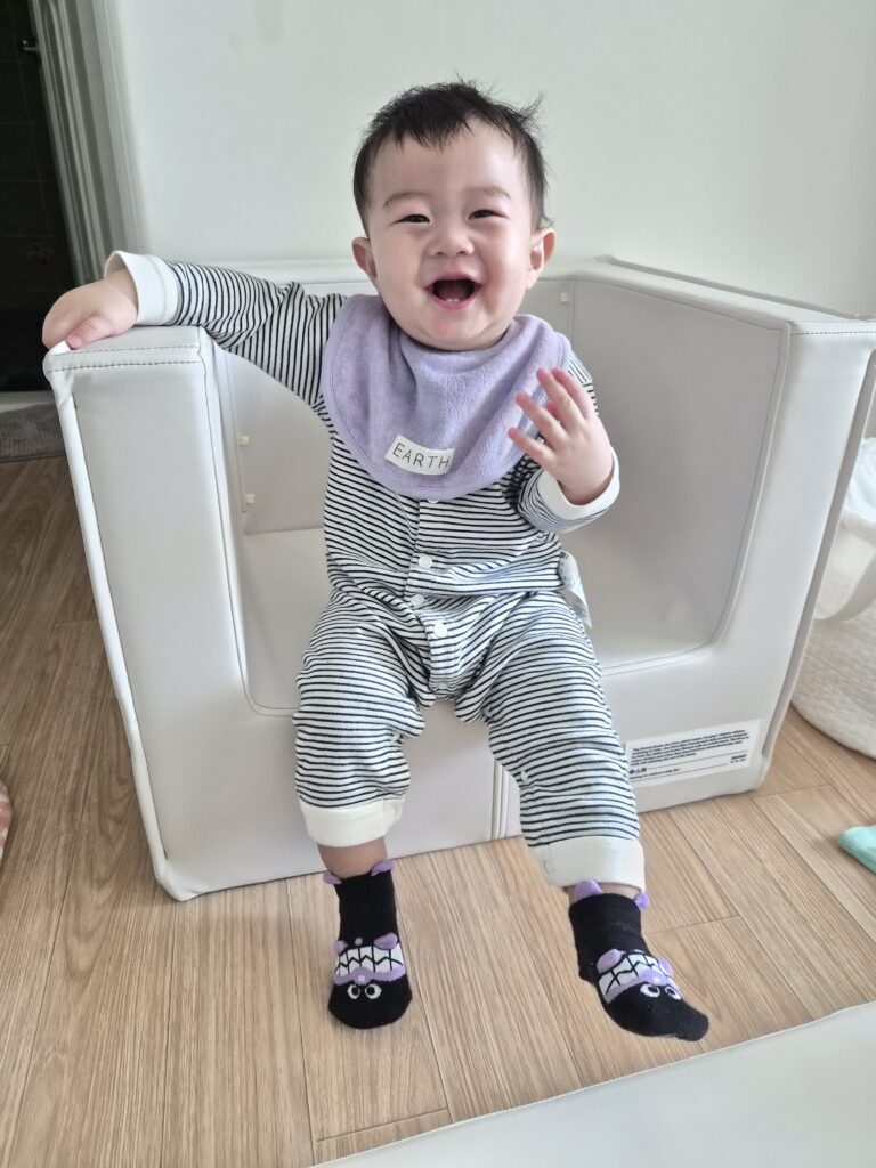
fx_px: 776
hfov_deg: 58.9
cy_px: 584
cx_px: 438
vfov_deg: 73.9
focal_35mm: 23
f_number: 1.8
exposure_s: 1/120
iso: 800
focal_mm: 5.4
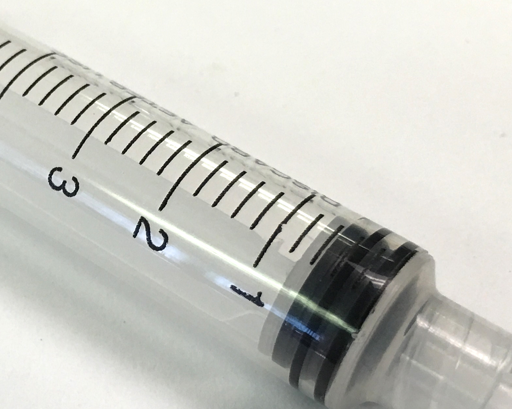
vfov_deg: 21.0
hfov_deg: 25.2
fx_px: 1106
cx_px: 47
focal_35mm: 73
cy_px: 205
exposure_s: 1/30
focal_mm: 4.15
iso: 32
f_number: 2.2
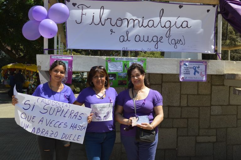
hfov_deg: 46.5
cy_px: 80
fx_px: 281
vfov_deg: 31.8
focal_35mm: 42
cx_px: 120
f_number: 6.3
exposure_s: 1/160
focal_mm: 28
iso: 100
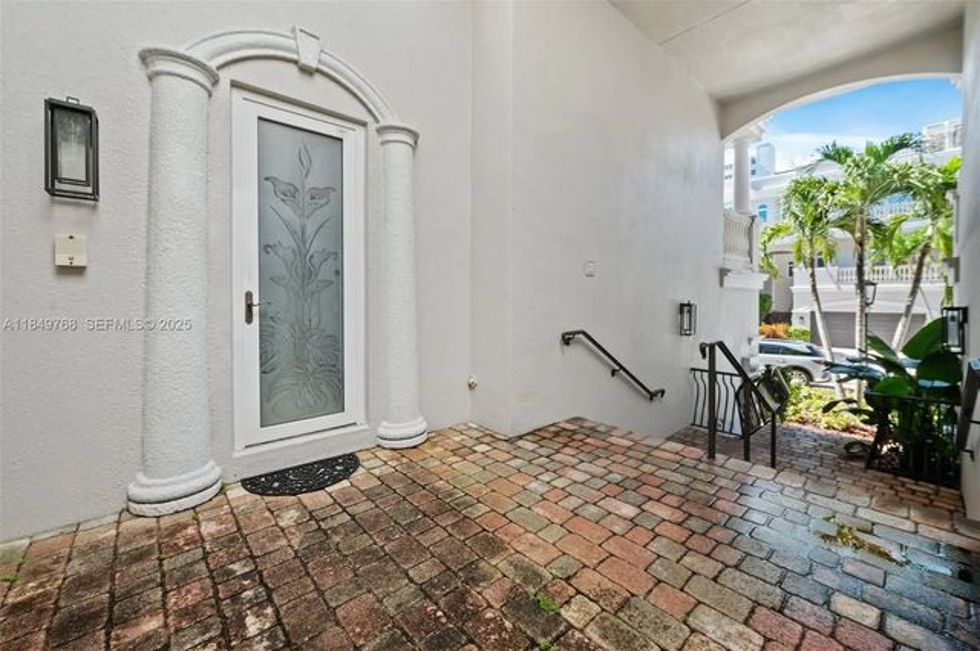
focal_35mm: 14
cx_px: 490
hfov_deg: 104.3
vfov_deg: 81.1
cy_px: 326
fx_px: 381
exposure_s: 1/100
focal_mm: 14
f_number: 8
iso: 200
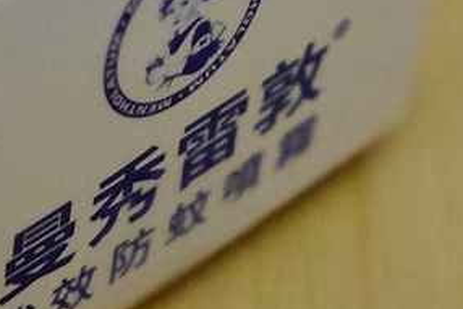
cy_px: -168
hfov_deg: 17.6
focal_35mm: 110
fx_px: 1415
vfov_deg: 11.9
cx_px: -110
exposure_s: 1/70
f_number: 2.8
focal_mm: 23
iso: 2000
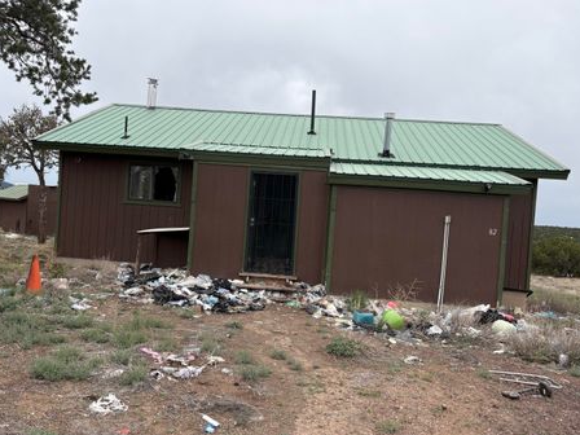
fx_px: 486
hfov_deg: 61.6
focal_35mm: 29
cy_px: 221
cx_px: 277
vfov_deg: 48.2
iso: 50
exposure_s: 1/2451
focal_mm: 5.96
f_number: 1.6
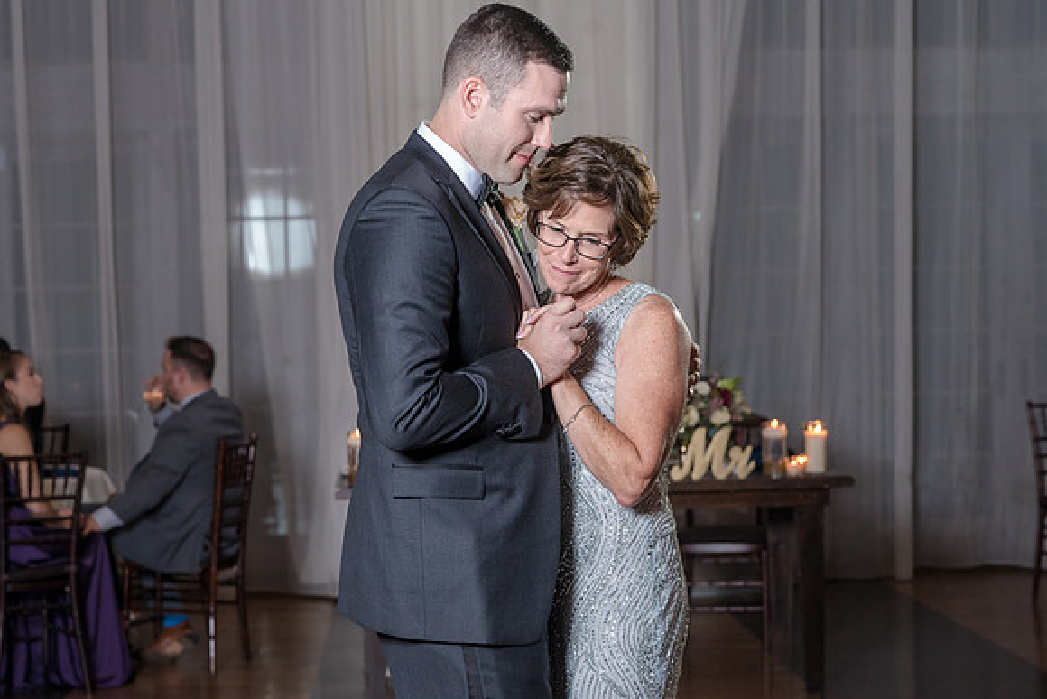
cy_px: 383
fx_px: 2516
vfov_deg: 15.8
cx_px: 474
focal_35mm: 86
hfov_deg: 23.5
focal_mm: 79
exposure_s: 1/100
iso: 2000
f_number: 5.6
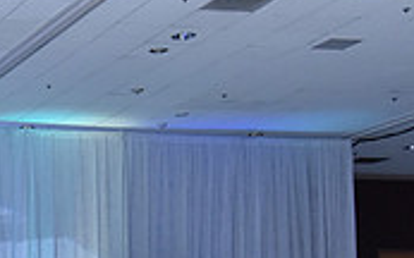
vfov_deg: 10.9
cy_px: 388
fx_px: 1308
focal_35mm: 116
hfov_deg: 16.7
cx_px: -170
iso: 2000
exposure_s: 1/250
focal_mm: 34
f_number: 4
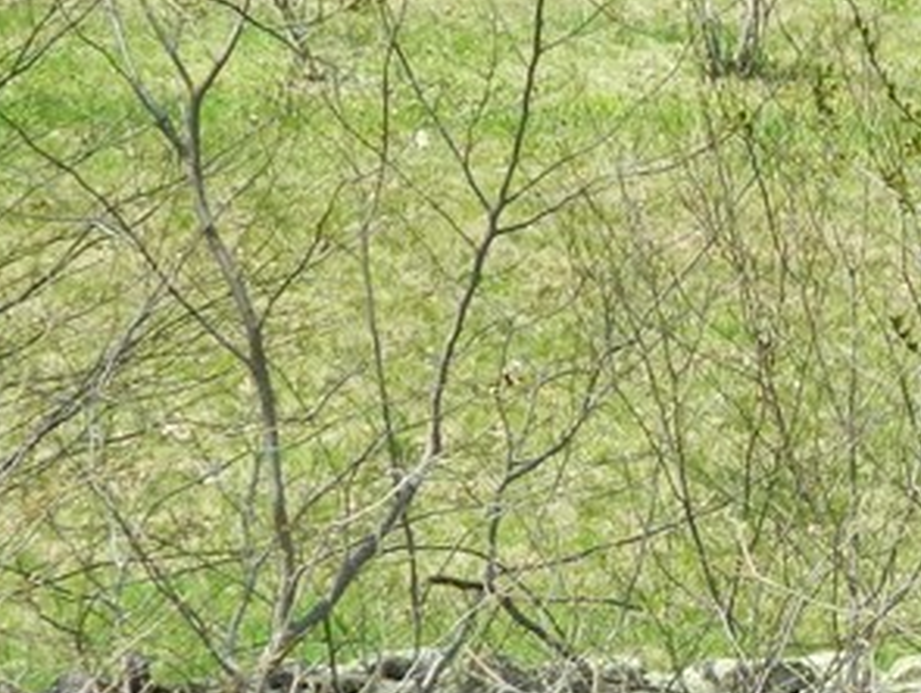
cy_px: 584
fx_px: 13852
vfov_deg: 2.9
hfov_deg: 3.8
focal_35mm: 520
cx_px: 1455
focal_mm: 27
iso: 80
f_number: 4.9
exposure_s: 1/200
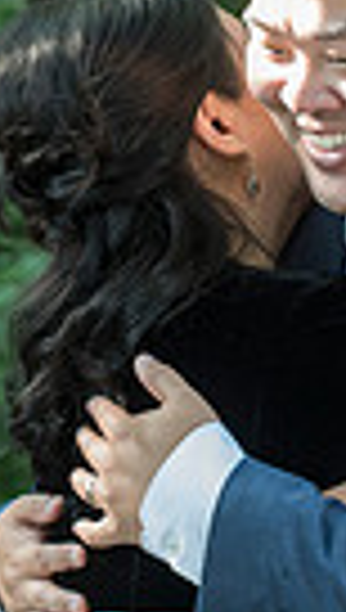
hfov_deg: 5.5
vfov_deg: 9.6
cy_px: 160
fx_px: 3619
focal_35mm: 223
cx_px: 229
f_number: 4
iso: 1000
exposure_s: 1/250
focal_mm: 50
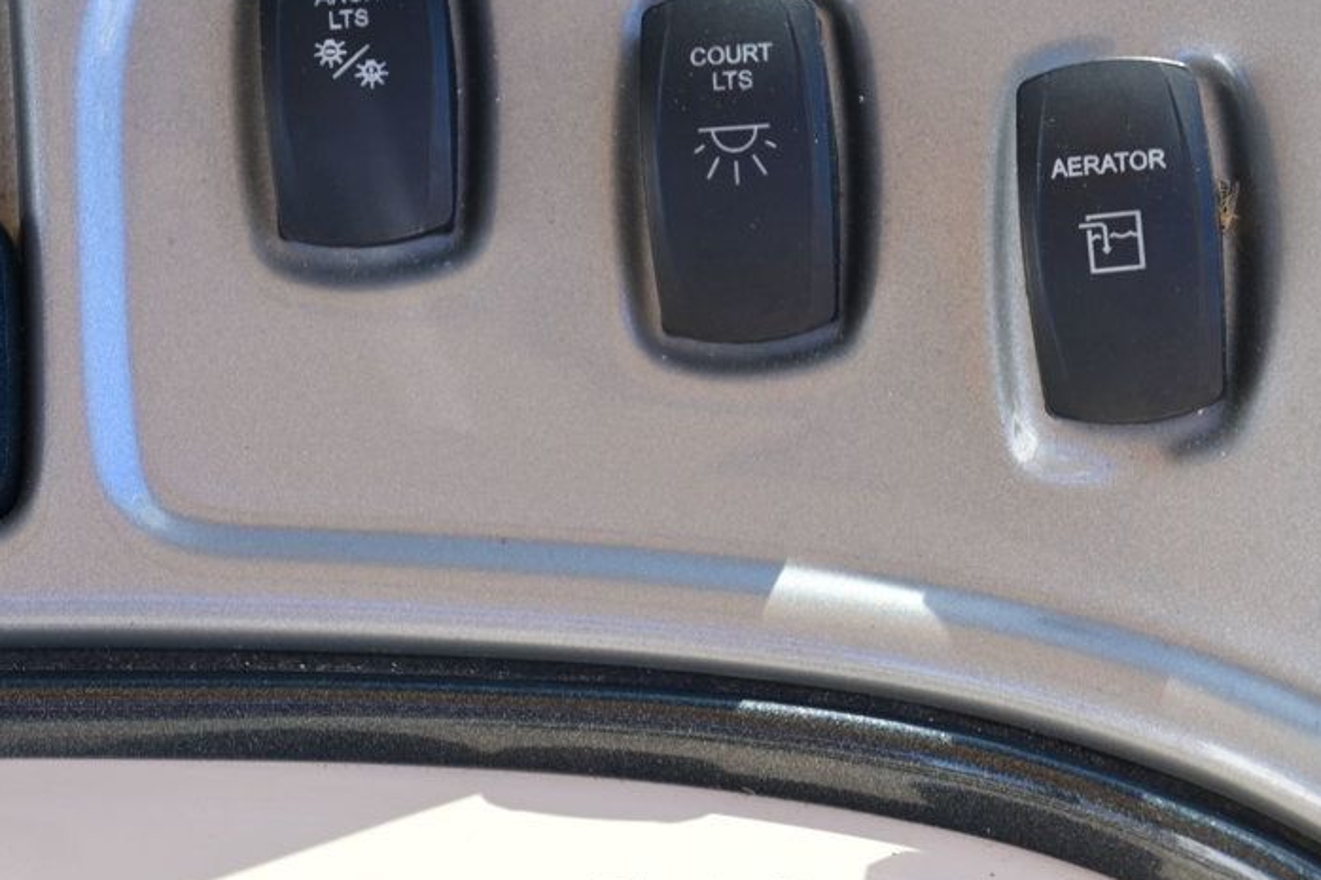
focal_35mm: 110
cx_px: 753
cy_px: 322
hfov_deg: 18.6
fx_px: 4035
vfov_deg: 12.4
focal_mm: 50
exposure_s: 1/80
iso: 125
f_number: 6.3
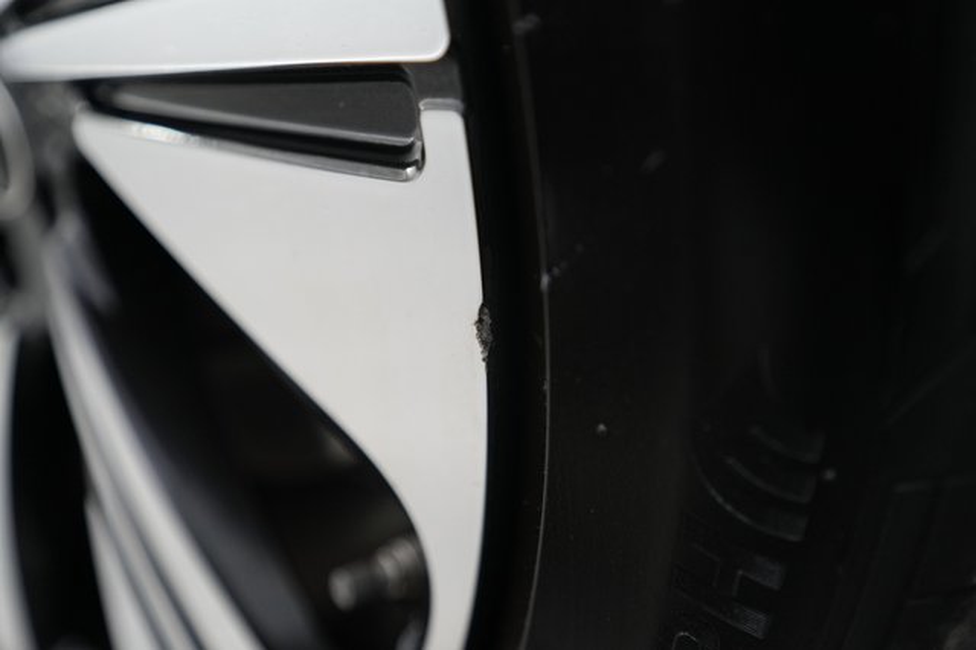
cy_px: 325
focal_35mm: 28
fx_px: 759
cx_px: 488
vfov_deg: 46.4
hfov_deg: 65.5
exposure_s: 1/60
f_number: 2.8
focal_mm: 28
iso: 3200
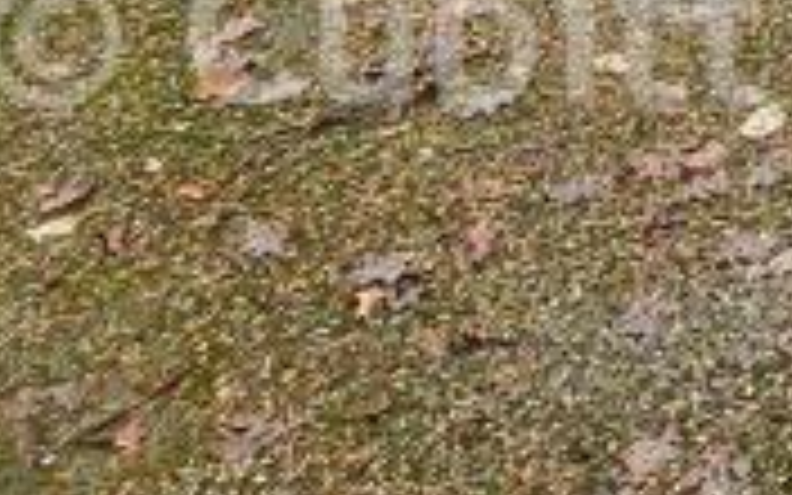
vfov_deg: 10.3
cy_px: -1019
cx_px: 1476
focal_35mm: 89
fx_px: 1921
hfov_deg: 17.9
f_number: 8
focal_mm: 10
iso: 160
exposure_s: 1/8
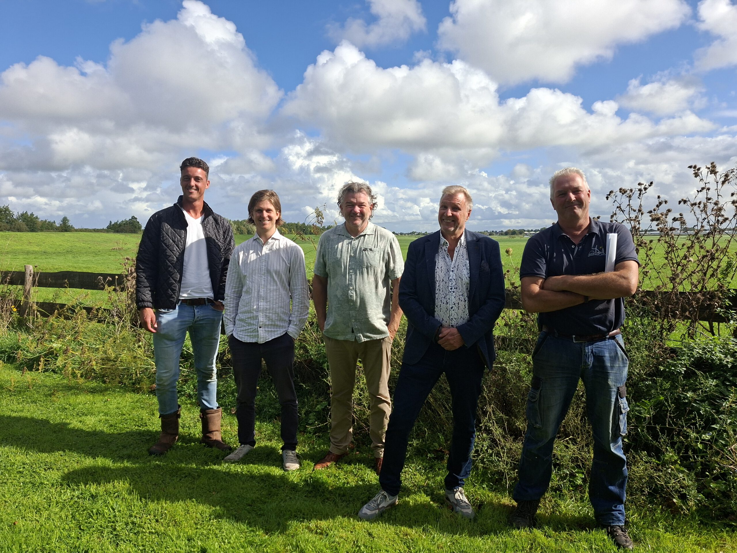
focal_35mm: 23
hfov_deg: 73.9
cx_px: 368
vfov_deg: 58.9
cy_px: 276
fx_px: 490
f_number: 1.8
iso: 50
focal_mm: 5.54
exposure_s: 1/2053
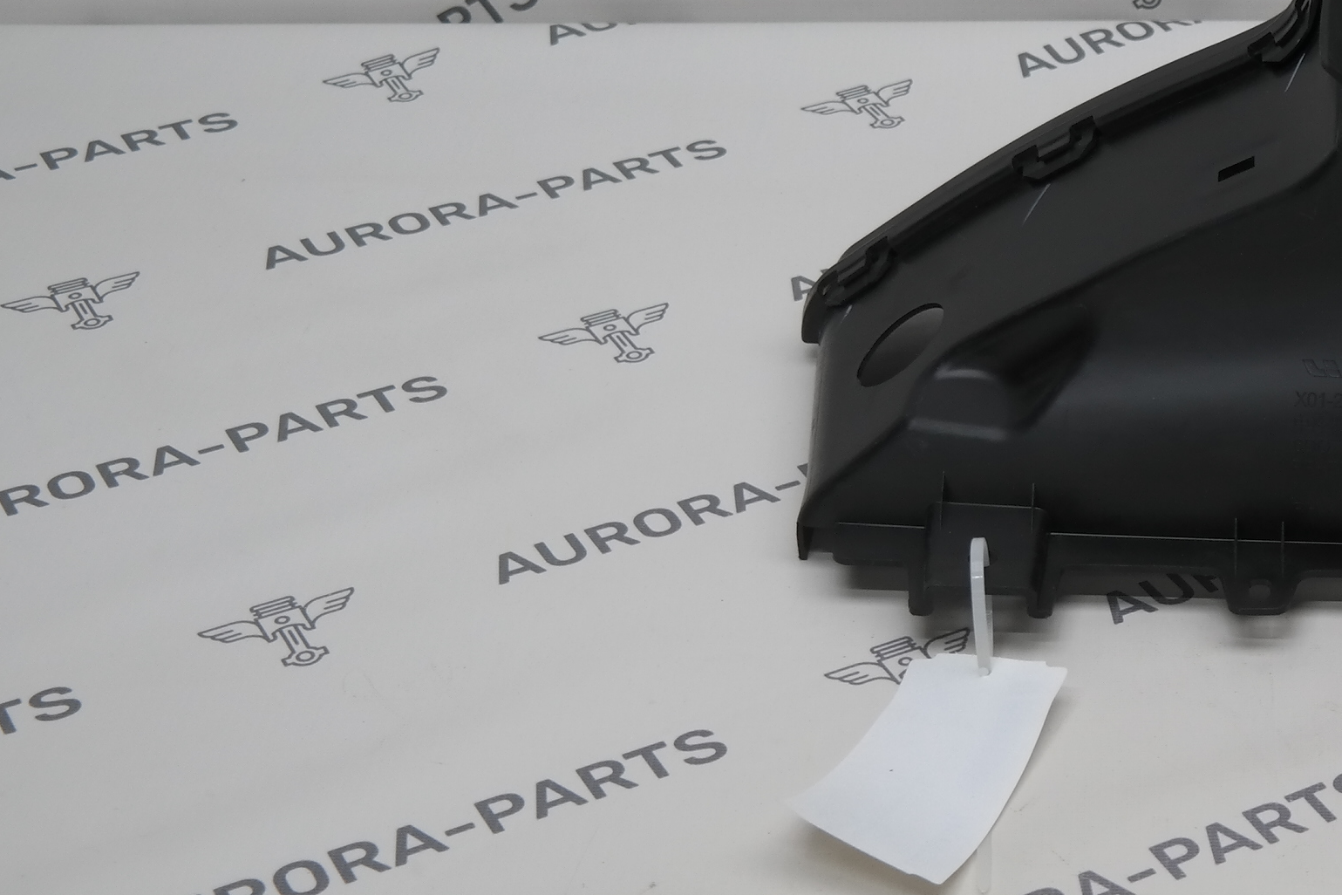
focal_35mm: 96
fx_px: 3578
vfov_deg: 14.1
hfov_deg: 20.3
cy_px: 106
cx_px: 1482
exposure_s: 1/100
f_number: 4
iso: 200
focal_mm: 25
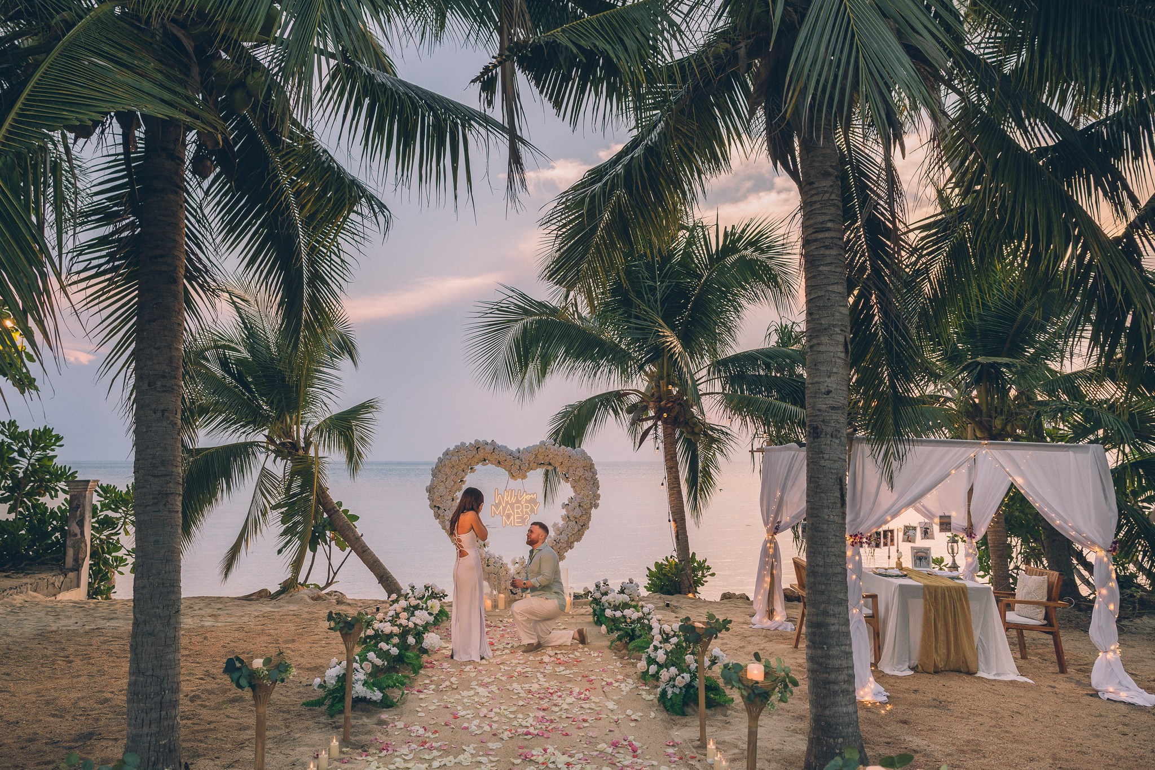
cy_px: 386
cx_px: 554
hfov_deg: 69.6
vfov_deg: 49.7
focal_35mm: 26
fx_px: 830
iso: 200
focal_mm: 24
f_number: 4
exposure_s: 1/250
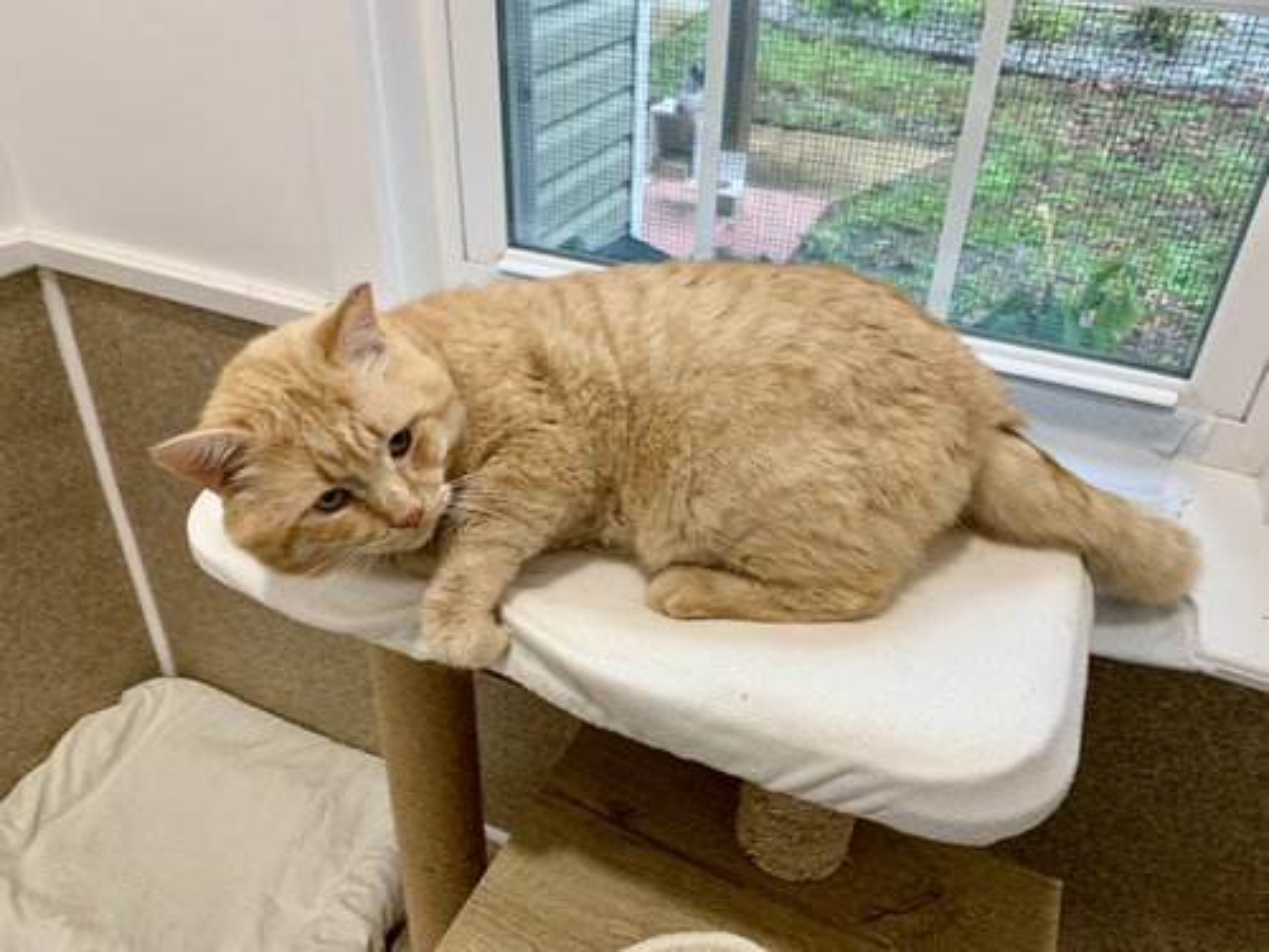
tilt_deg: -35.9
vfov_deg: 53.1
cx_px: 634
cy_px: 476
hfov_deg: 67.3
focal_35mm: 26
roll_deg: -1.9
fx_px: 953
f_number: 1.8
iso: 100
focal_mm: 4.25
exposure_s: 1/60
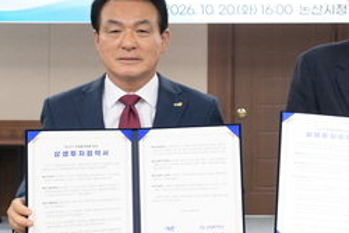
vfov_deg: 17.2
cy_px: 61
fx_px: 769
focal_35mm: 79
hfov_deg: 25.0
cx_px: 297
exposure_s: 1/200
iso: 5000
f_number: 6.3
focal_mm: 31.5
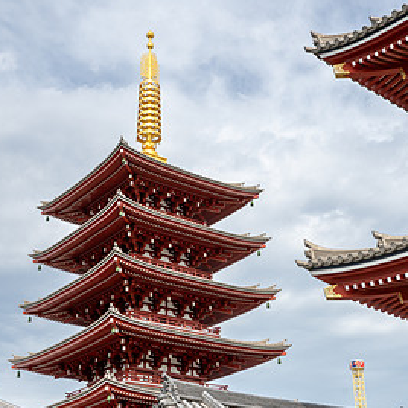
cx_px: 218
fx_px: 760
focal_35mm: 57
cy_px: 254
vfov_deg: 29.9
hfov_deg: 30.0
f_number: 8
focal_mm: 40
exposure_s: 1/320
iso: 180
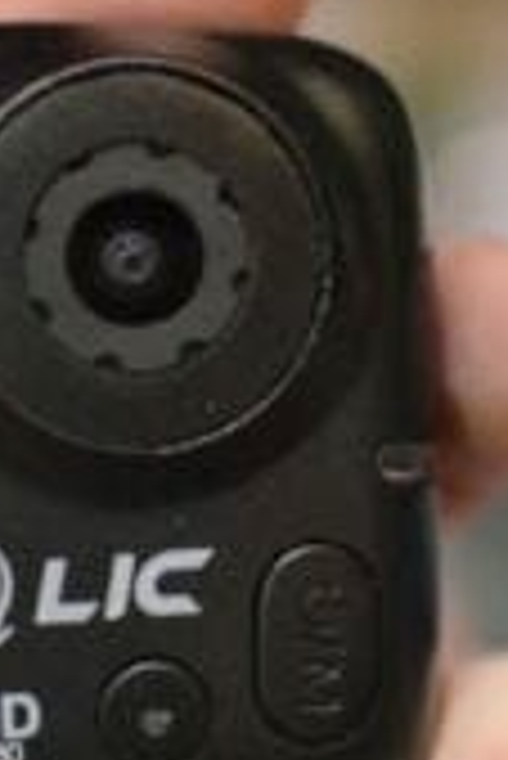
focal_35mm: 186
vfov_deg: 11.0
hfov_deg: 7.4
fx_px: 3924
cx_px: 76
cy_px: 501
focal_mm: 35
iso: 3200
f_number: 1.8
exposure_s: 1/320
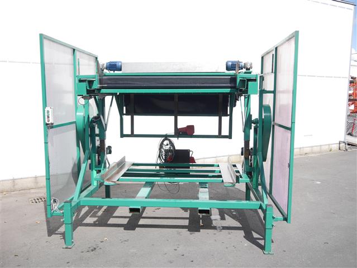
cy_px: 134
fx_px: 371
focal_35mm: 36
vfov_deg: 39.7
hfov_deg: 51.3
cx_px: 178
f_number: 4
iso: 160
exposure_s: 1/800
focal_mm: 18
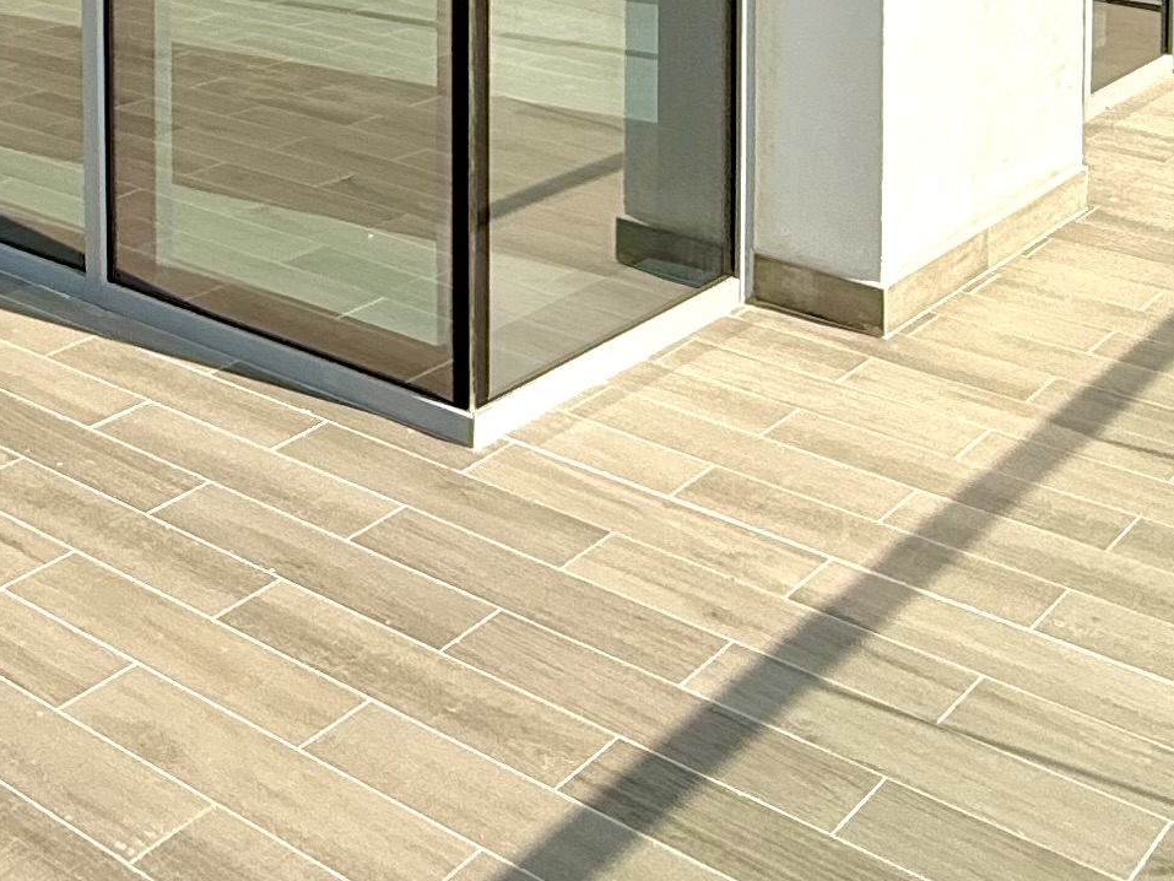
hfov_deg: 32.2
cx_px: 329
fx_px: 2001
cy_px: -346
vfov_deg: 21.7
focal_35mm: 59
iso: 50
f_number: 2.2
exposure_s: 1/2165
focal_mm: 2.22
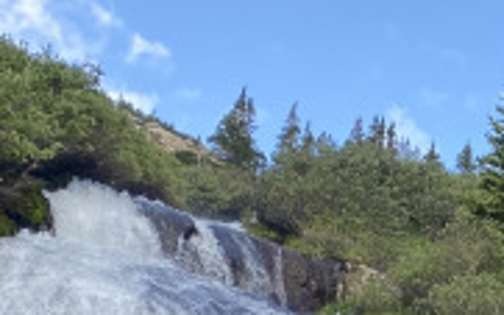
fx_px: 1675
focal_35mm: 122
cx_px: 738
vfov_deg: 9.8
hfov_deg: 15.8
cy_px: 689
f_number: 1.8
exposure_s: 1/335
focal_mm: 4.25
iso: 32
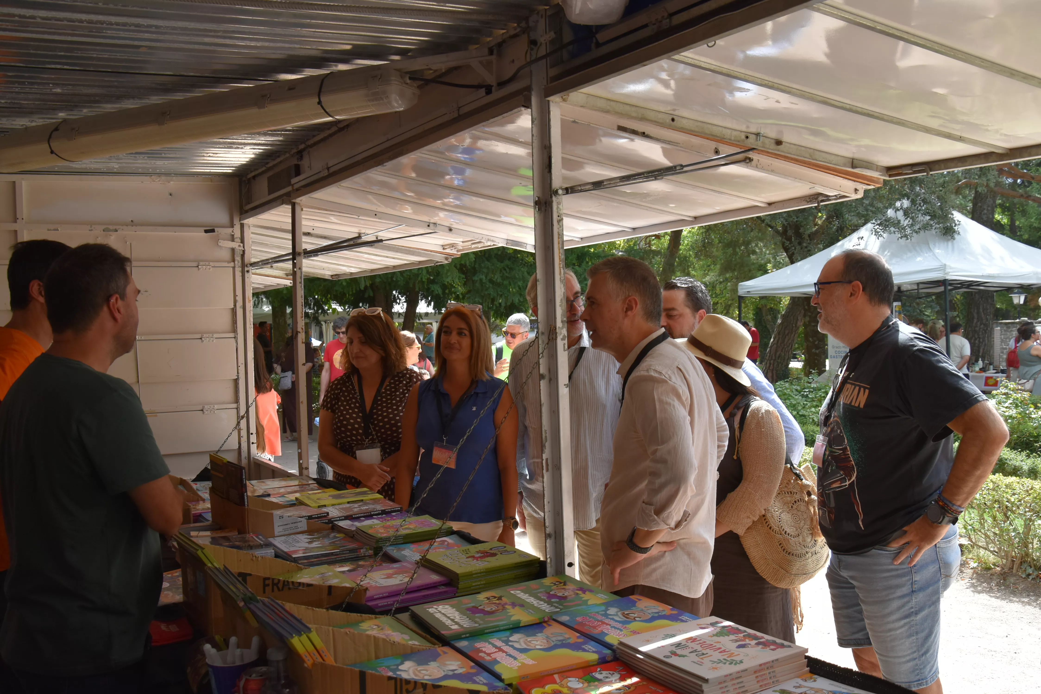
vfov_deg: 36.9
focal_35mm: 36
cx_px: 520
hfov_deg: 53.1
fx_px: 1041
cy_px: 347
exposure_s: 1/250
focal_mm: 24
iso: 280
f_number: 8
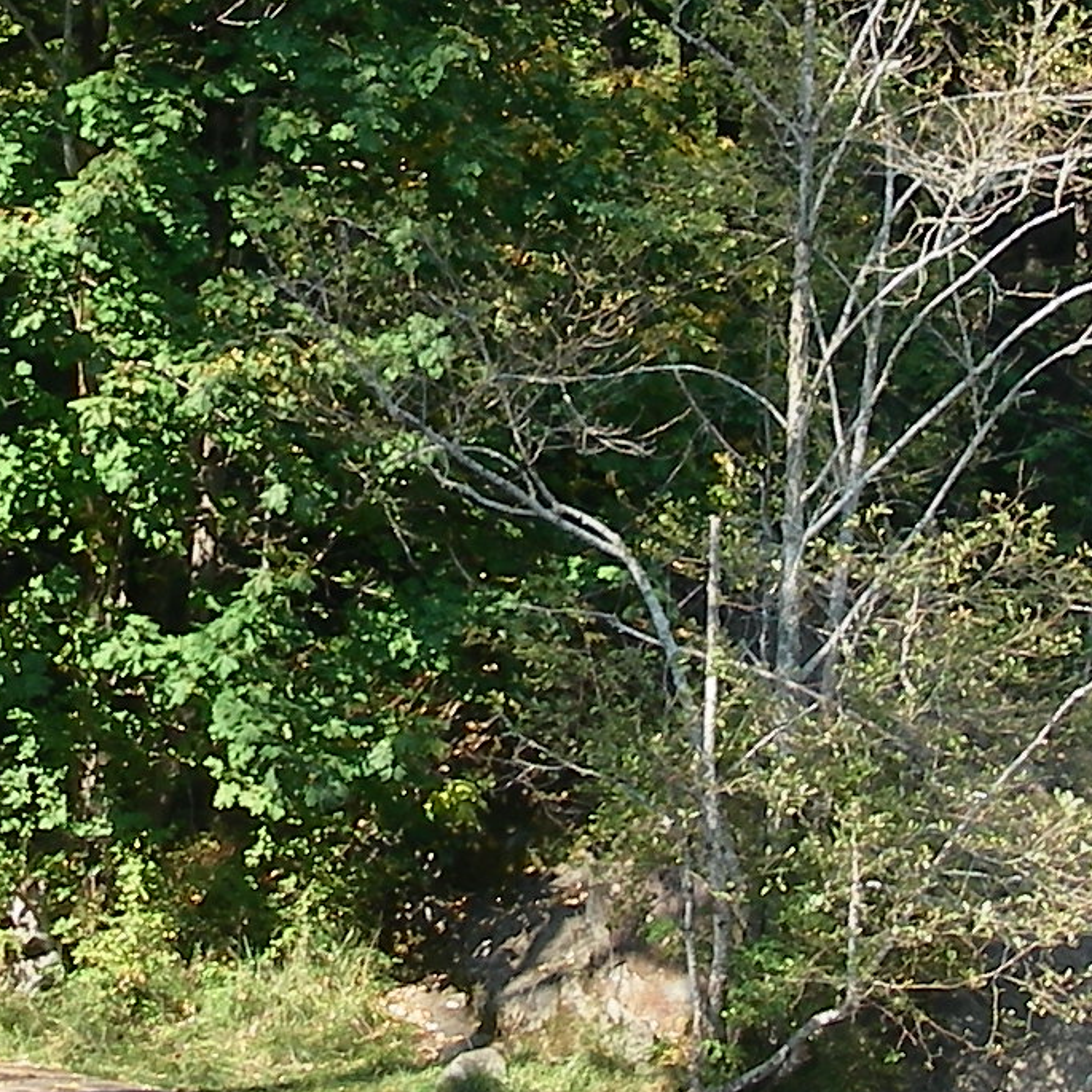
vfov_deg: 12.6
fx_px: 4925
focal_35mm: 138
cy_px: 355
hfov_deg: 12.6
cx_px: 359
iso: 64
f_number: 3.3
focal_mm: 6.3
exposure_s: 1/160
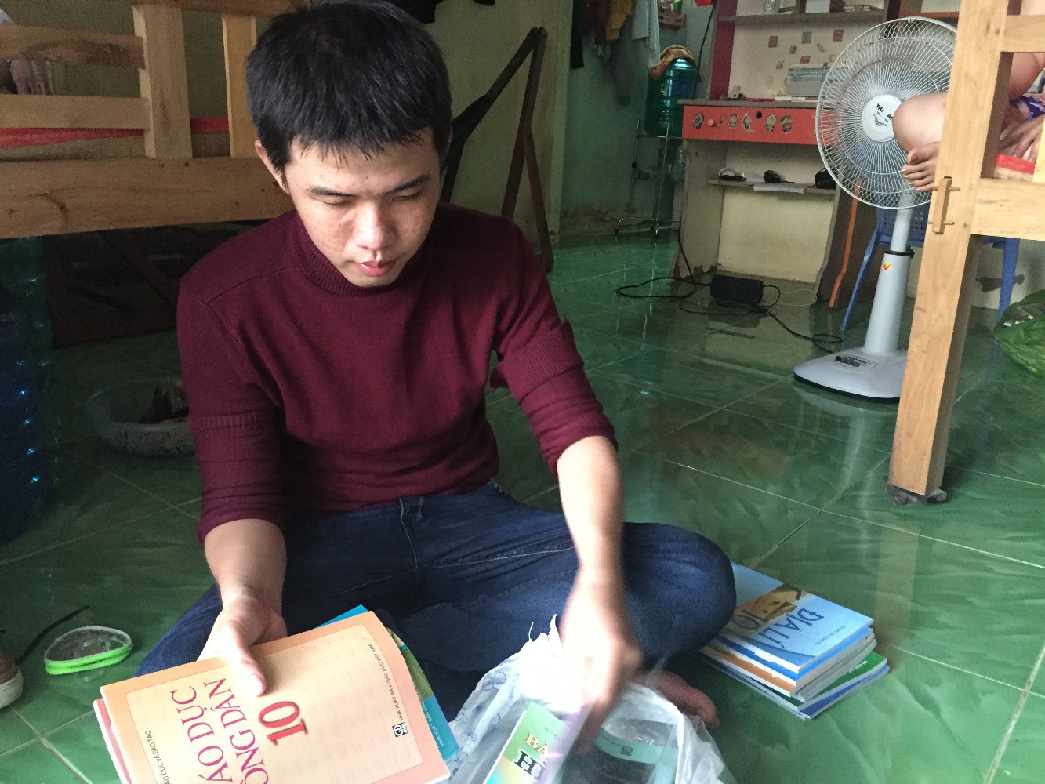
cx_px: 522
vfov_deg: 48.2
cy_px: 392
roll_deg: -3.4
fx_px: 876
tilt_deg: -16.0
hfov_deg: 61.7
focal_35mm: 29
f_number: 2.2
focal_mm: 4.15
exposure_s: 1/17
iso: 320
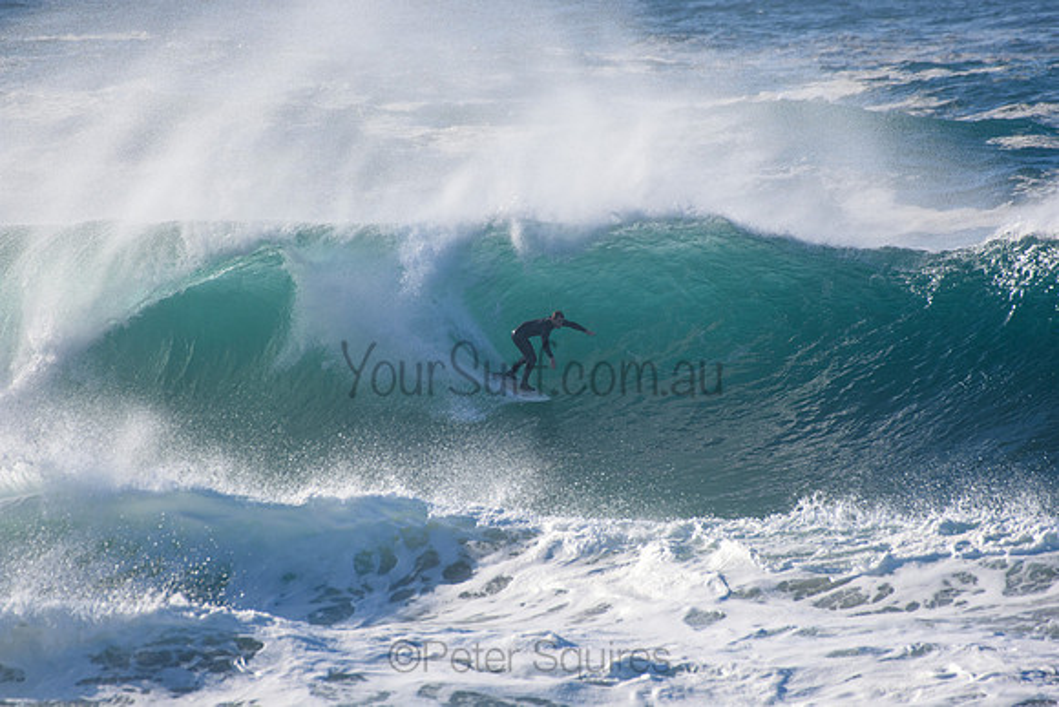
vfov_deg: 1.8
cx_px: 530
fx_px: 22067
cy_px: 354
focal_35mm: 750
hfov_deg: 2.7
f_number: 5.6
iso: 360
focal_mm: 500
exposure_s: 1/2000
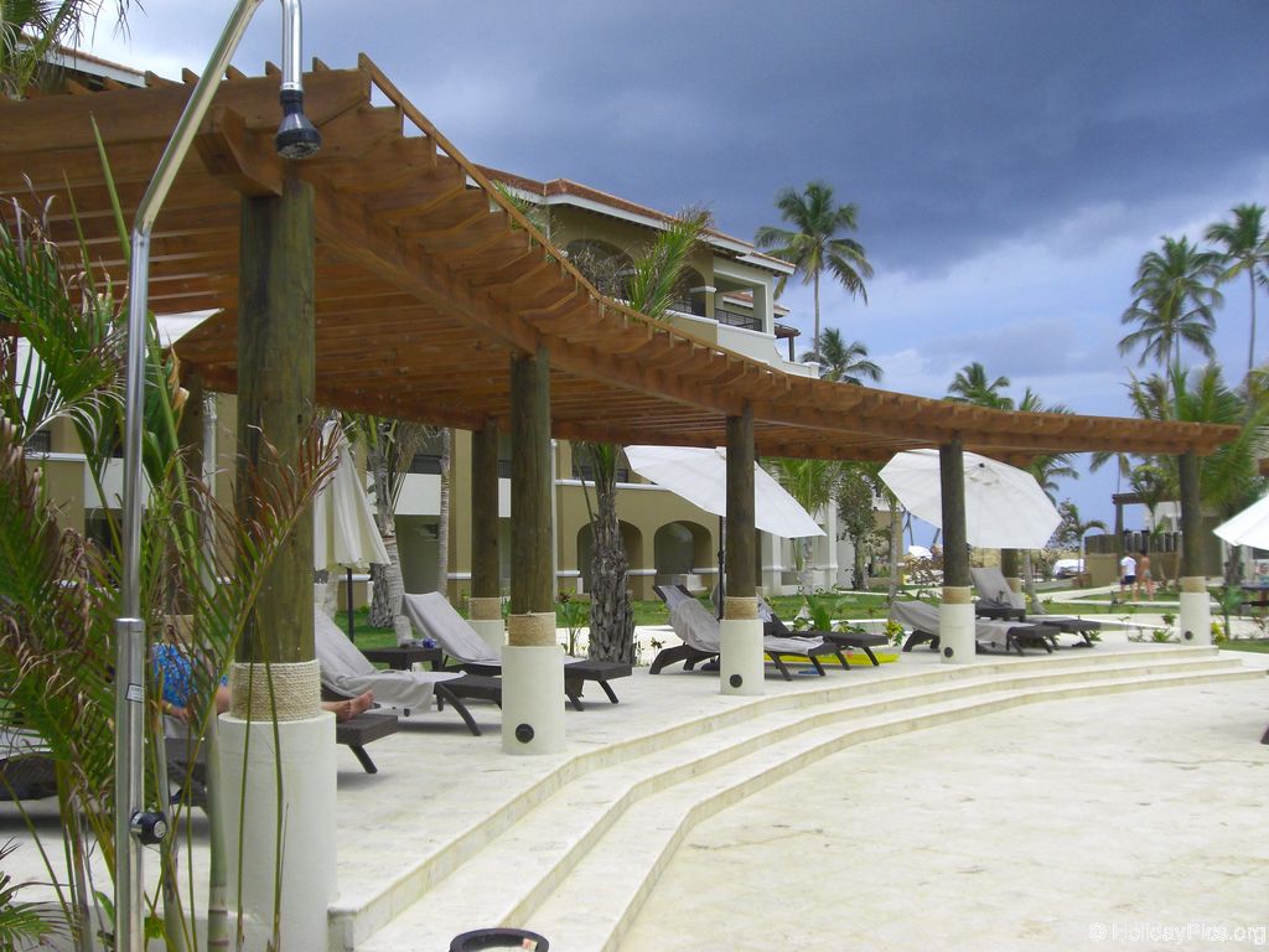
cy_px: 476
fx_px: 1393
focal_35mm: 38
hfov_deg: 49.0
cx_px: 634
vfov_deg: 37.7
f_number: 8
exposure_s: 1/200
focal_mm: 6.2
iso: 100
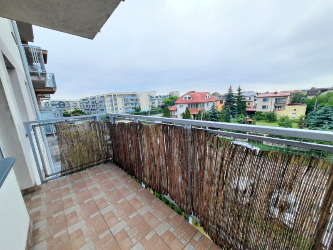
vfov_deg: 89.9
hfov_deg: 106.2
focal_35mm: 13
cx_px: 166
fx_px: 125
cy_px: 125
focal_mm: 1.74
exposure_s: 1/100
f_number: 2.2
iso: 40
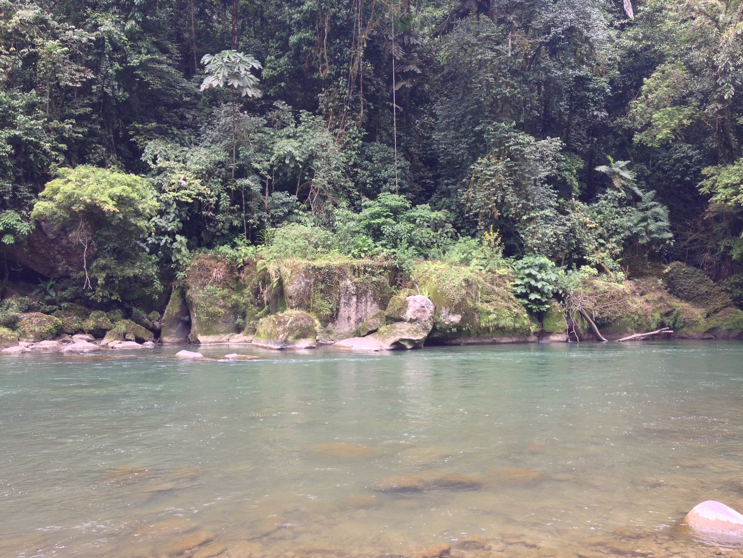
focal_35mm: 35
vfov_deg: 40.7
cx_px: 372
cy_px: 279
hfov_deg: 52.6
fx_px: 751
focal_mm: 4.28
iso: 50
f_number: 2.4
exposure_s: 1/146
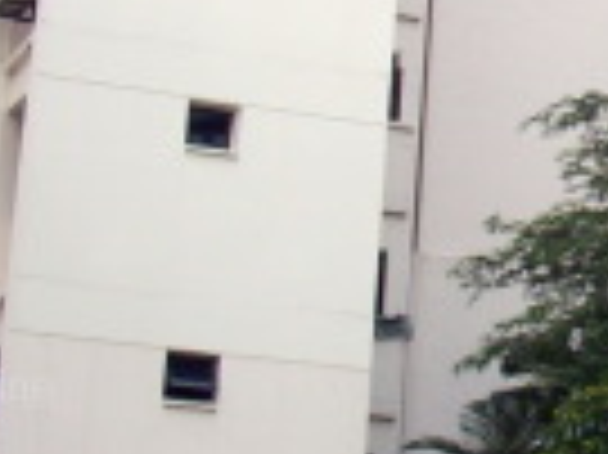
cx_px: 1031
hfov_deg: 12.2
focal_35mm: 151
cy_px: -58
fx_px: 2650
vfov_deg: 9.7
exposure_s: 1/320
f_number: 2.8
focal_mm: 6.2
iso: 80
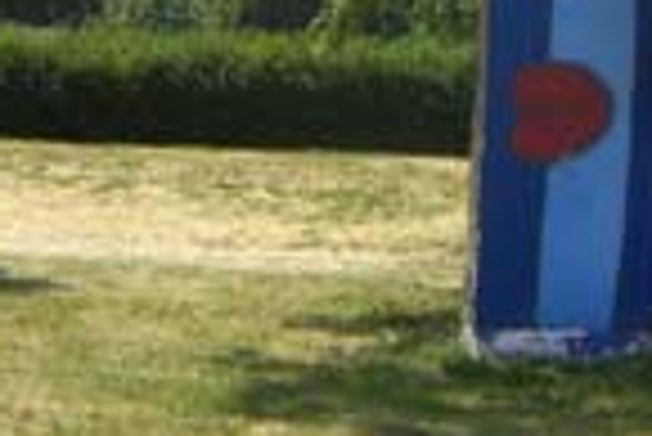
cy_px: -63
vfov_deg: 12.4
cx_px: 193
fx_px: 1976
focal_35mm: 109
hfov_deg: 18.7
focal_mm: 6.2
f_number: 4.3
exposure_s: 1/640
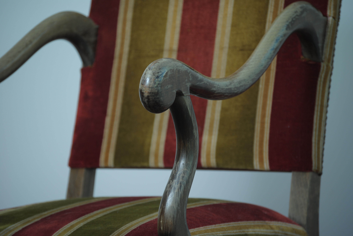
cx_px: 176
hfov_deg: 11.4
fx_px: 1767
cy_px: 118
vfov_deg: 7.7
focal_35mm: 180
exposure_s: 1/100
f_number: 4.8
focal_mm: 120
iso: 100
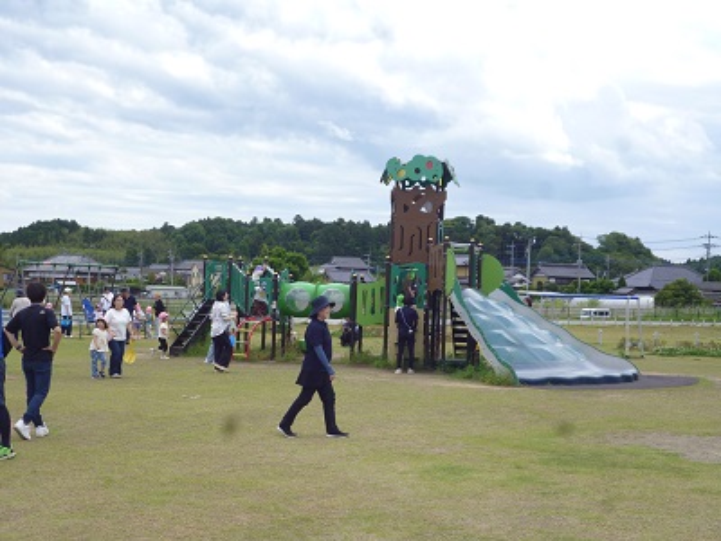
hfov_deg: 30.7
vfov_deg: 23.3
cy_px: 270
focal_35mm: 63
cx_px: 360
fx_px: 1312
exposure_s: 1/320
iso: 100
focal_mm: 11.2
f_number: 4.7
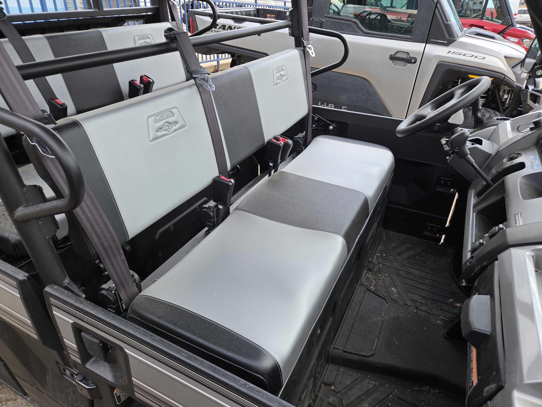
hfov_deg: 73.9
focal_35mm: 23
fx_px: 360
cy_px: 204
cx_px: 271
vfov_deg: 58.9
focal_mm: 5.4
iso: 25
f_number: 1.8
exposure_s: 1/329
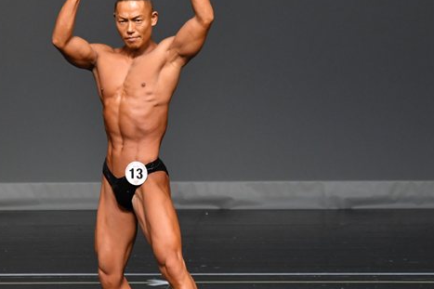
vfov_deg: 2.6
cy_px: 157
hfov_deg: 3.9
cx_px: 169
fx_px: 6302
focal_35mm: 523
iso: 2500
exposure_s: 1/400
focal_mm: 210
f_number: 5.6
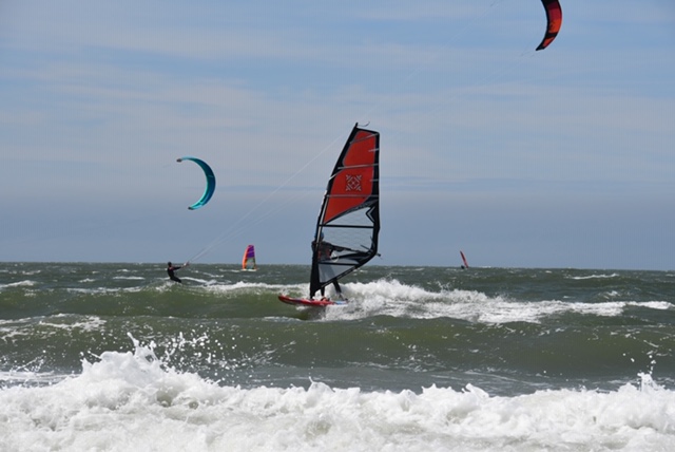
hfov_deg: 13.1
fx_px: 2946
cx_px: 338
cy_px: 226
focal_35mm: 157
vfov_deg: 8.8
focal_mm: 105
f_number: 8
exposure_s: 1/2000
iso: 280
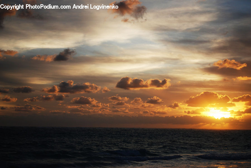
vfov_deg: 19.0
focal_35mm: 72
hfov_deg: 28.0
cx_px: 126
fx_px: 502
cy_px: 84
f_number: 5.6
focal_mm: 48
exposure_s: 1/500
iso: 200
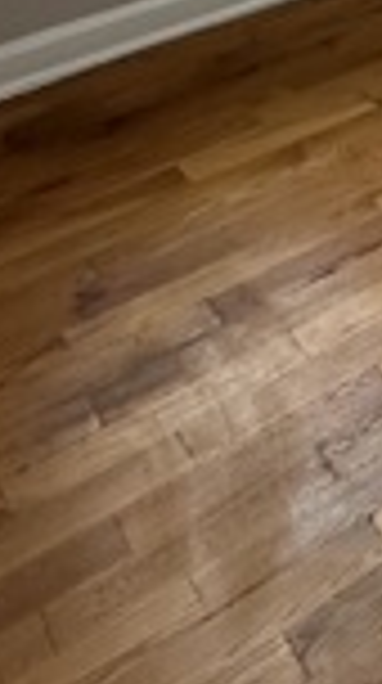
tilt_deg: -20.4
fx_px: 1212
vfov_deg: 27.0
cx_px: 1020
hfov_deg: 12.3
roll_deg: -1.8
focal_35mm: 67
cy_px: -182
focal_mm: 2.22
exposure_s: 1/60
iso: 160
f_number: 2.2
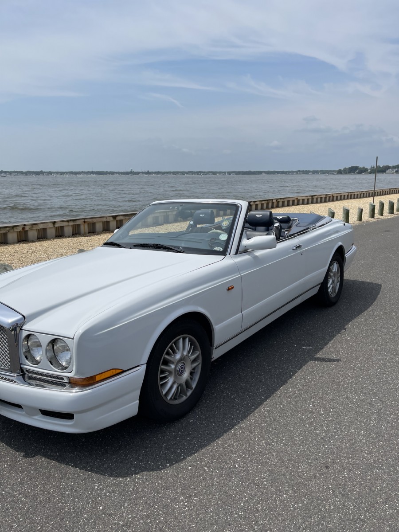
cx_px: 200
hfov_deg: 53.1
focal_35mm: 26
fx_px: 400
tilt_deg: -12.8
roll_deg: -0.4
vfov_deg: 67.3
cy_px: 266
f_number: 1.6
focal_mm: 5.1
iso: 32
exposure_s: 1/6579
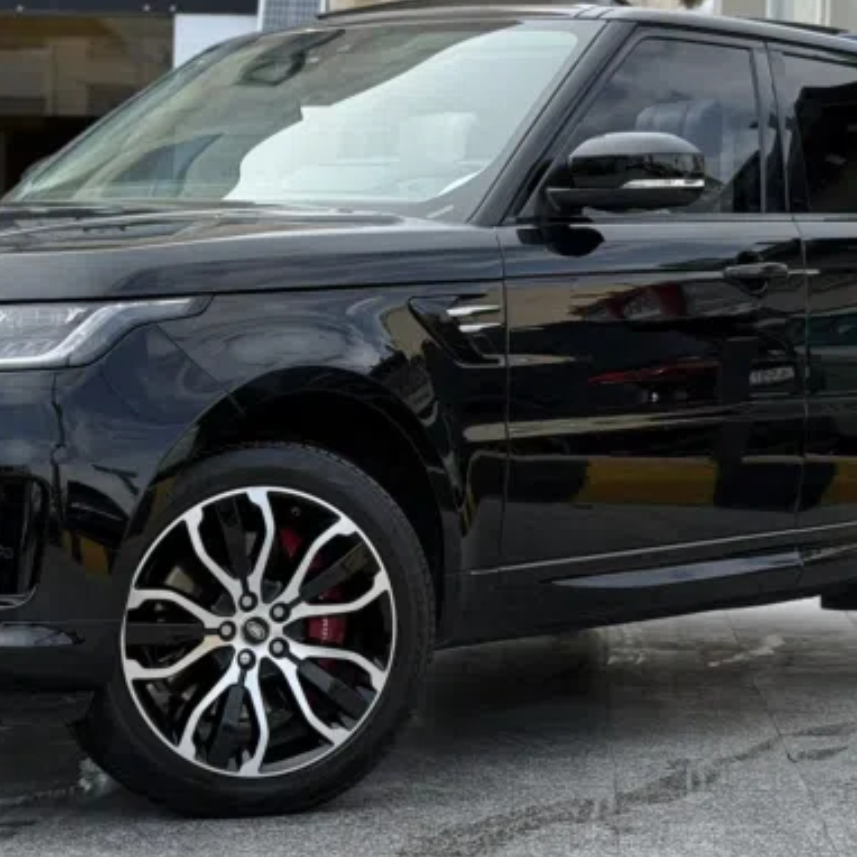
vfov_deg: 24.3
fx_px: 1989
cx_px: 319
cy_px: 332
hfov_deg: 24.3
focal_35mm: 71
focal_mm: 6.76
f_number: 1.78
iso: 80
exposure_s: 1/1456
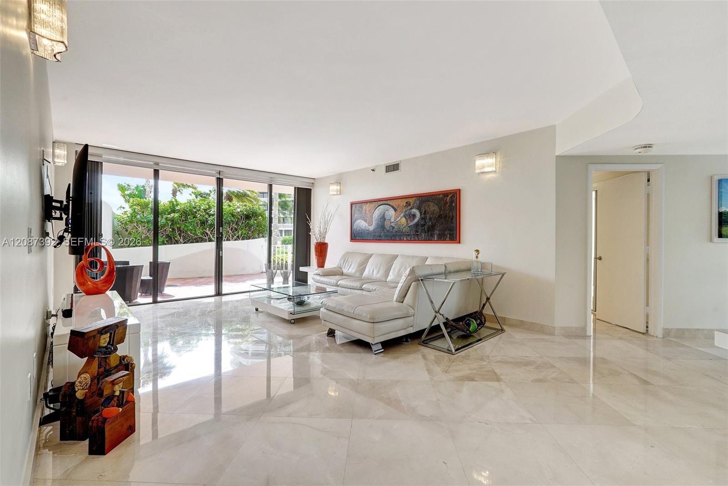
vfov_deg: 72.1
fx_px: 334
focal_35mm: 16
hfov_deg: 95.0
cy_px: 243
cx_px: 364
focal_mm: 16.5
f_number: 13
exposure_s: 1/20
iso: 640
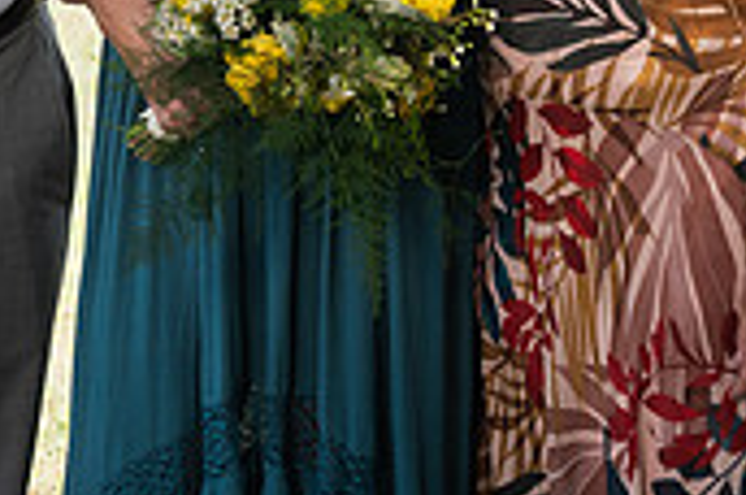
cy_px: -282
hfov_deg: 11.4
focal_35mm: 179
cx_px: 26
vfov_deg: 7.5
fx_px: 3702
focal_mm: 53
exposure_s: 1/200
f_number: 7.1
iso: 250
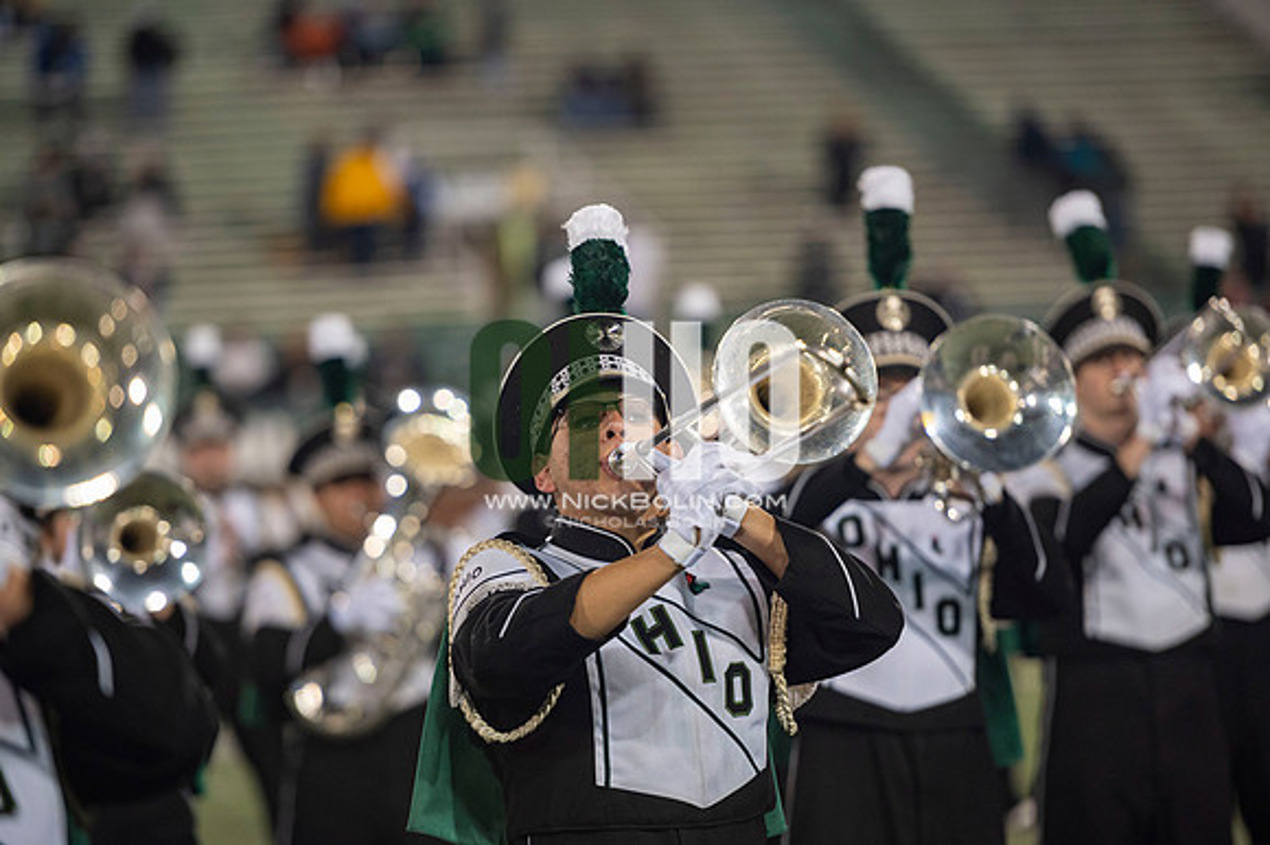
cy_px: 422
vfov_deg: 7.2
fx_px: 6699
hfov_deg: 10.8
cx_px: 635
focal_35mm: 190
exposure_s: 1/500
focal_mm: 190
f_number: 2.8
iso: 1000
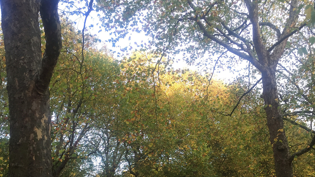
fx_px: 367
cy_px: 202
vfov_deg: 24.9
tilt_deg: +2.3
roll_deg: +0.9
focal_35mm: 44
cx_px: 160
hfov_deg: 46.4
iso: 32
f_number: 2.2
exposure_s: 1/50
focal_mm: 4.15
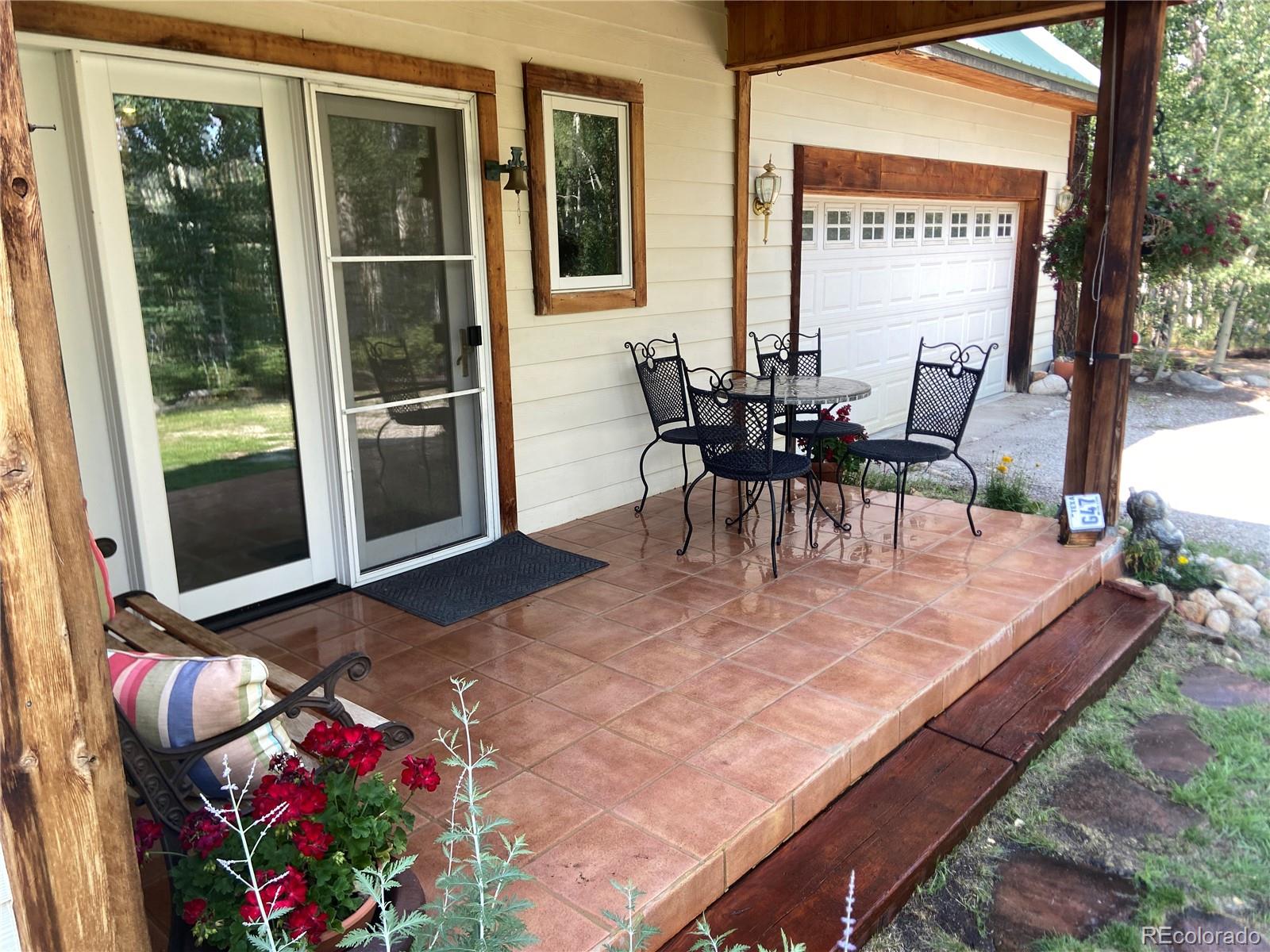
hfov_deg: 67.3
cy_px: 476
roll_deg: +0.8
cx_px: 635
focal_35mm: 26
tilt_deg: -14.0
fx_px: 954
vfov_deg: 53.1
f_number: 1.8
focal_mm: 4.25
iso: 32
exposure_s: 1/267
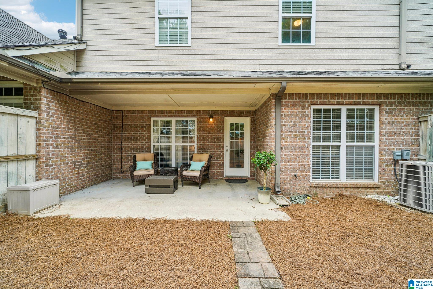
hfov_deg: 104.3
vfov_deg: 81.2
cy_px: 144
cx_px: 216
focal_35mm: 14
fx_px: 168
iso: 400
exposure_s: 1/160
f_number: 8
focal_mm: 14
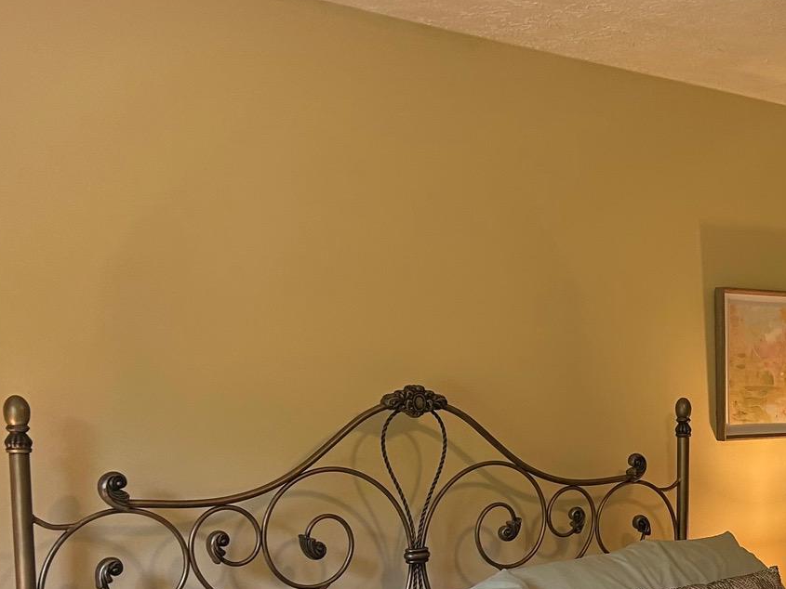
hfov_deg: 28.7
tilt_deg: -5.7
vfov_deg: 22.6
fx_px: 1431
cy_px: 556
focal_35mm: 63
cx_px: 790
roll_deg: +0.3
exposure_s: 1/120
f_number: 1.5
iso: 125
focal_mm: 5.7
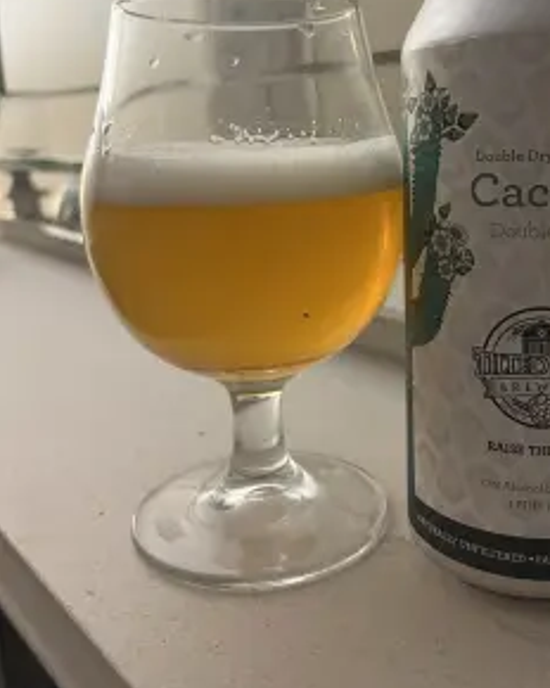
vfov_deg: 50.6
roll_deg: +2.5
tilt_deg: -10.0
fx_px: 712
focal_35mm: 35
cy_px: 230
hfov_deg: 41.8
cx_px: 353
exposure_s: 1/33
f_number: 1.6
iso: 400
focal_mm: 5.1
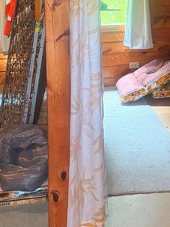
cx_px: 174
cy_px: 2
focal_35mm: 66
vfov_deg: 27.7
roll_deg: -0.4
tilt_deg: -4.2
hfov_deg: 21.4
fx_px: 432
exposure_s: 1/60
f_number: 1.6
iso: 500
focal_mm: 5.96
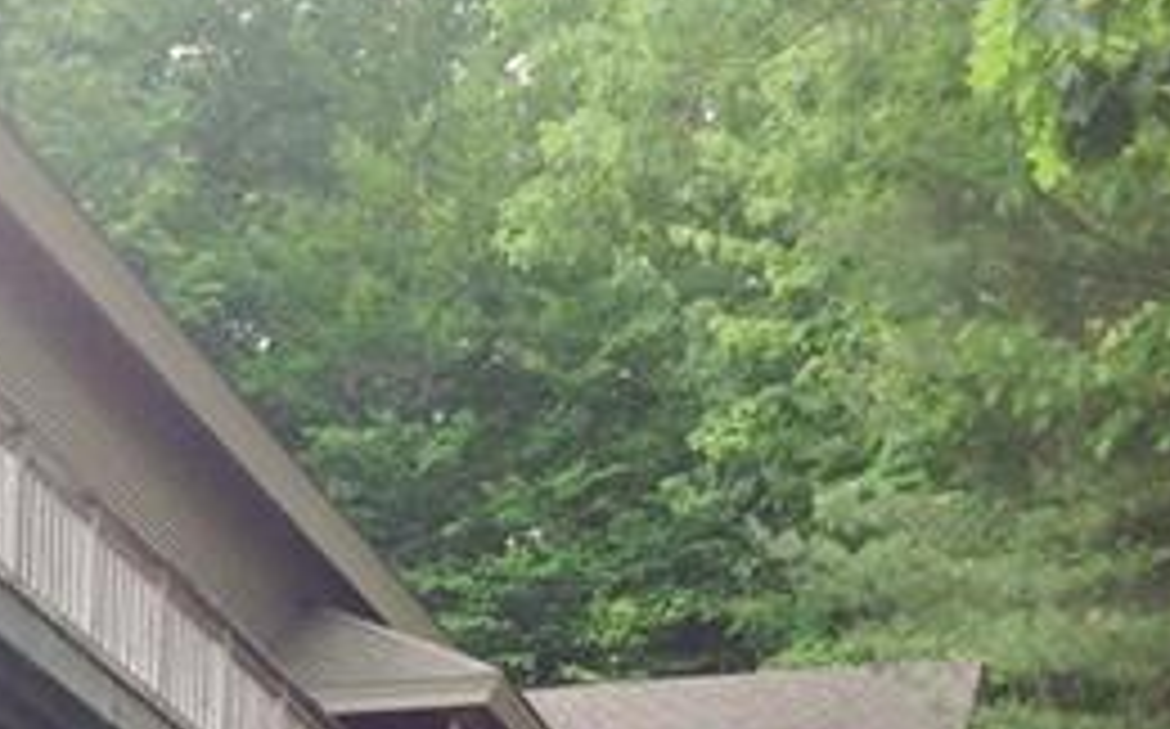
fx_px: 3632
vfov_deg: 11.4
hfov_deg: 17.6
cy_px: 709
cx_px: -144
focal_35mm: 114
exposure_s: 1/347
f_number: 2.4
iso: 50
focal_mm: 4.28
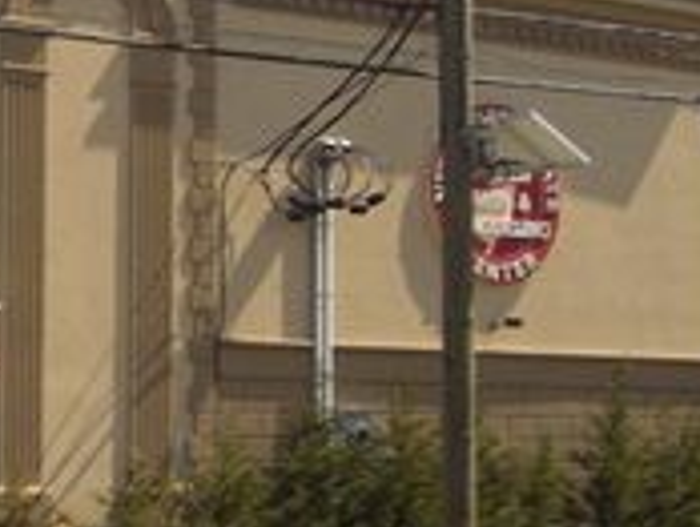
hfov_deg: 17.5
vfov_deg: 13.6
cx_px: -56
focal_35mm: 109
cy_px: 332
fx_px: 2207
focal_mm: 6.2
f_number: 8
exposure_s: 1/125
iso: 64
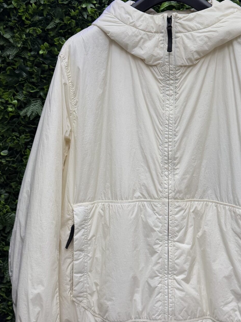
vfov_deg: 38.9
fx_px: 455
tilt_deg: -3.5
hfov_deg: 29.3
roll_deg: -0.5
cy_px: 143
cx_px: 171
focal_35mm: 49
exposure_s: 1/252
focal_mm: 6.76
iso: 100
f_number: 1.78
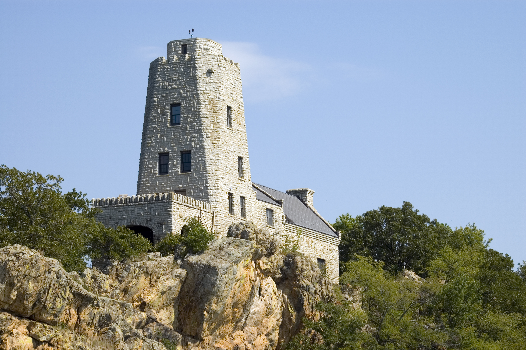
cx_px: 263
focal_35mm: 123
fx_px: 1796
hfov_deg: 16.7
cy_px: 175
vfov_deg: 11.1
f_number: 8
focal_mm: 82
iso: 200
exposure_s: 1/500
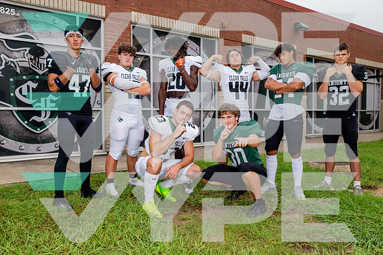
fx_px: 342
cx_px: 192
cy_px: 128
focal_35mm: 32
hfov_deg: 58.4
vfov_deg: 40.9
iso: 125
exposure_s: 1/320
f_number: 7.1
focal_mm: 32
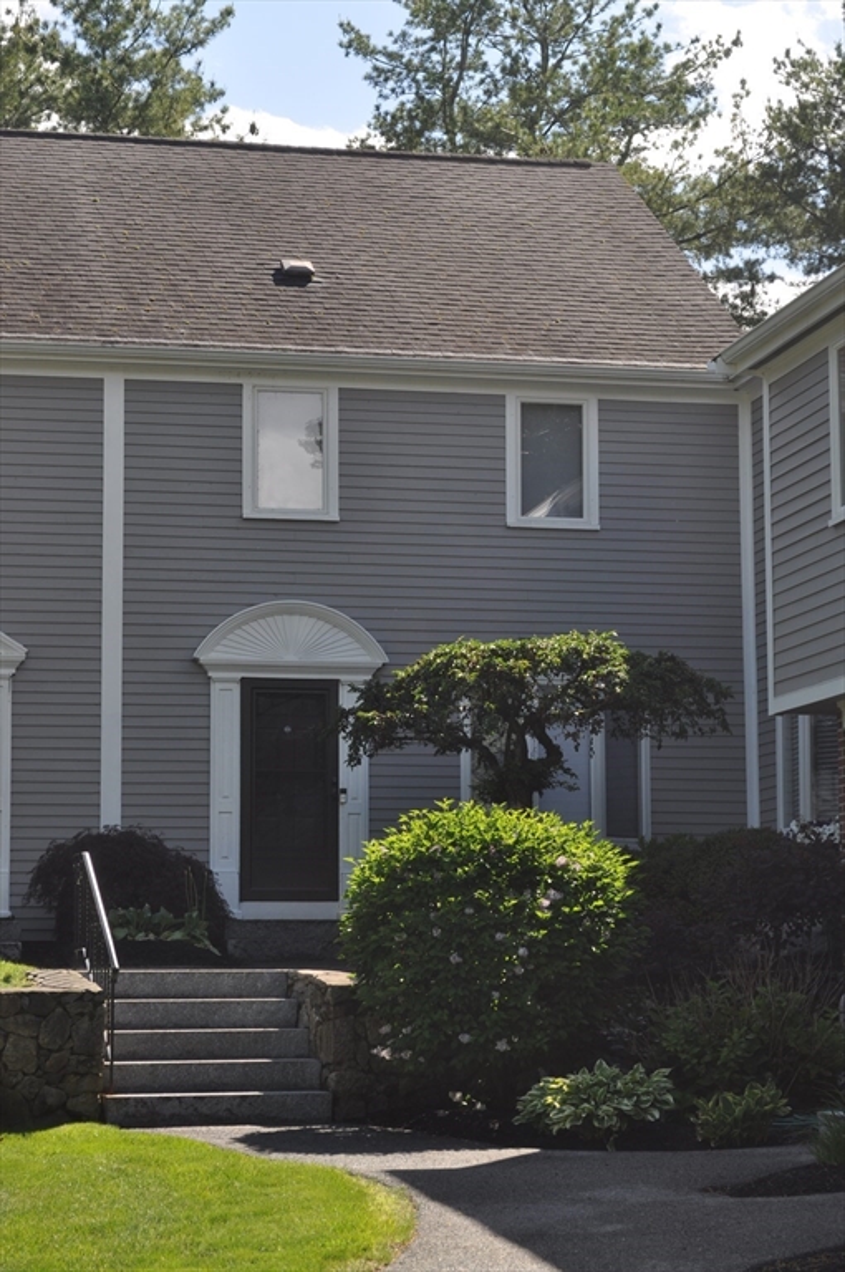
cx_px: 422
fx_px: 2912
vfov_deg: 24.6
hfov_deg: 16.5
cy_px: 636
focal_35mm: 82
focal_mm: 55
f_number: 8
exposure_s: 1/250
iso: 200
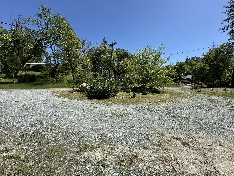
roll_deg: -0.1
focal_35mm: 14
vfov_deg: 85.7
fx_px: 95
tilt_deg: +0.7
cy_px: 88
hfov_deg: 102.1
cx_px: 117
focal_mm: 2.22
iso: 50
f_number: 2.2
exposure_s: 1/1618
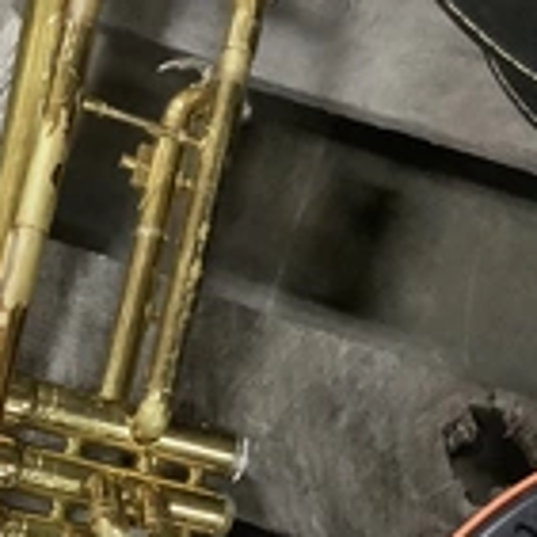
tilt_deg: -75.4
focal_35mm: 78
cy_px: 392
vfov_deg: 22.0
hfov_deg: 21.9
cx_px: 103
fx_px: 1369
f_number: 2.4
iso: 800
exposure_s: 1/30
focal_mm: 3.3
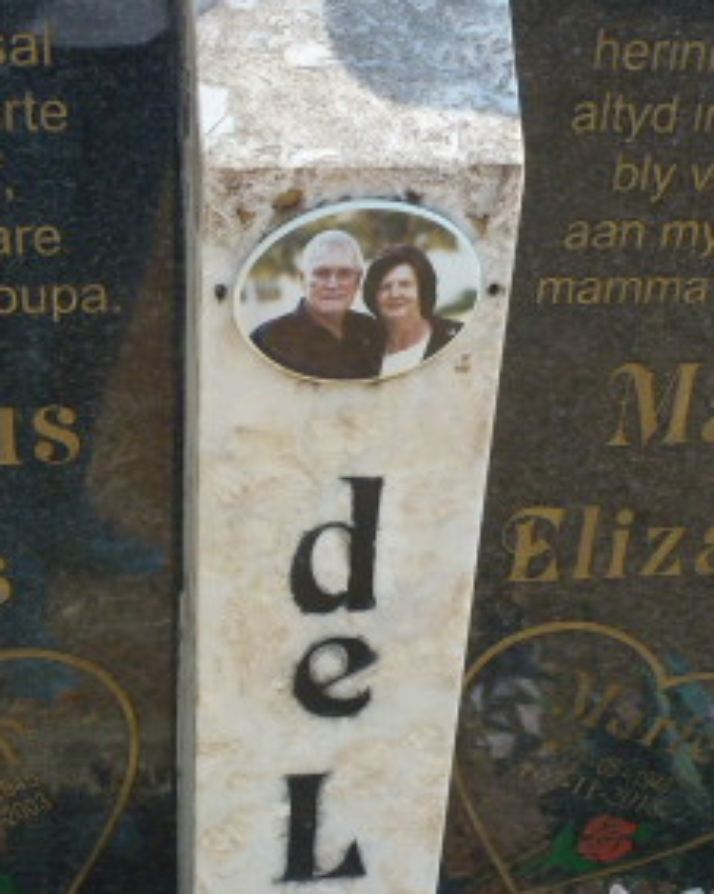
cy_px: 572
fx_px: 1401
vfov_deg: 35.1
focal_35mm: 53
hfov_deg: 28.4
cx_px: 246
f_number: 4
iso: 100
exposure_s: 1/250
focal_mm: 4.3
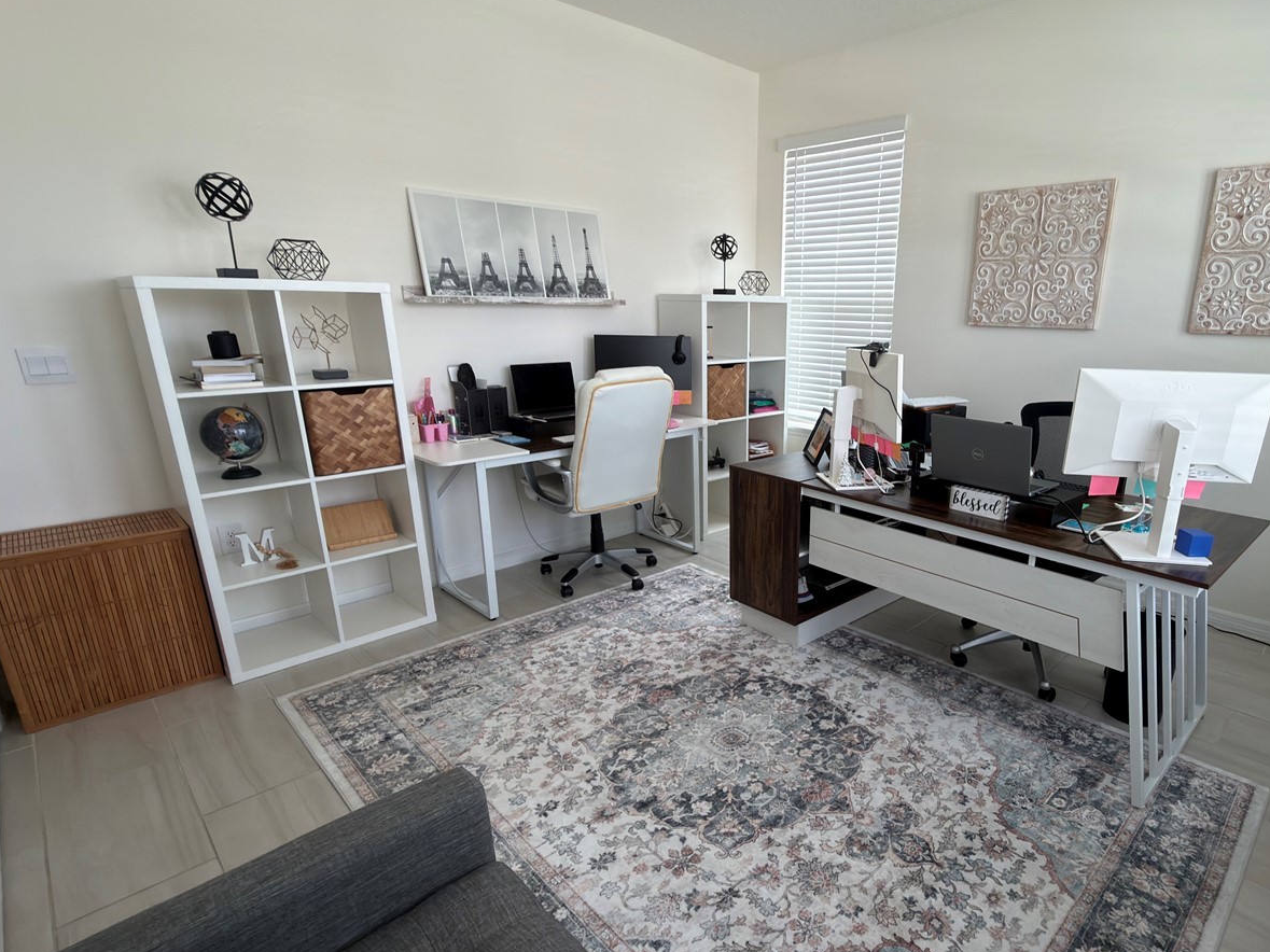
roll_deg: -0.6
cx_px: 766
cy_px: 518
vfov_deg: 68.5
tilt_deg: -17.6
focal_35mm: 19
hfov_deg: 83.6
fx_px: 697
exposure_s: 1/39
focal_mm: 2.22
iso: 64
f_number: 2.2
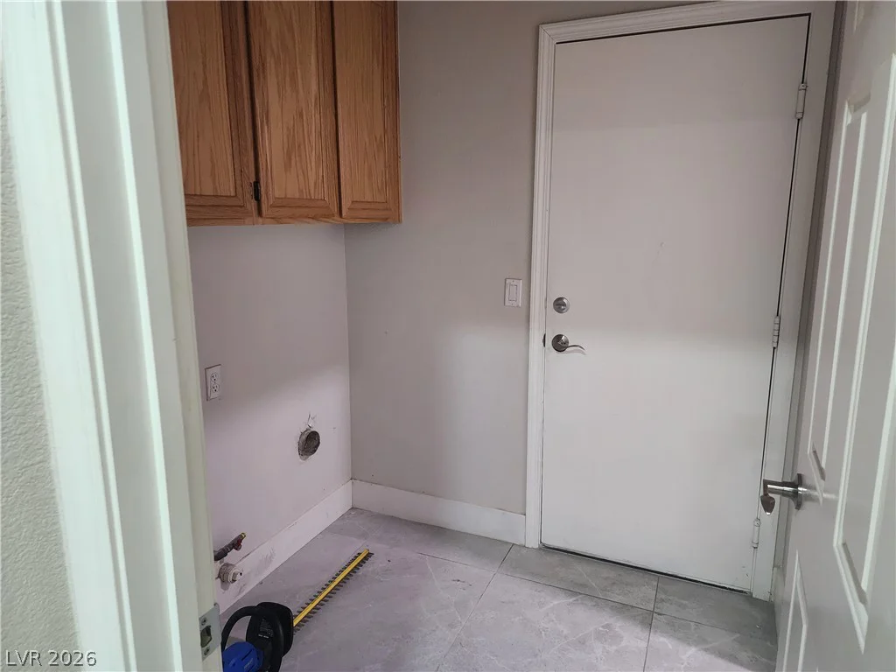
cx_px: 448
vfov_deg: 58.9
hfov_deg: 73.9
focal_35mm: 23
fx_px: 595
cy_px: 336
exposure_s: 1/120
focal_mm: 6.4
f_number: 1.8
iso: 1000
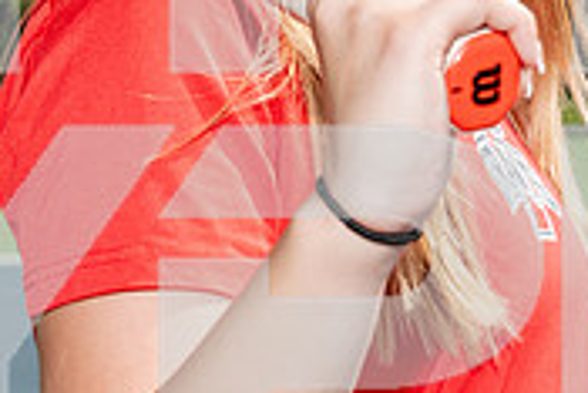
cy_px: -102
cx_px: 104
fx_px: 3792
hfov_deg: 8.8
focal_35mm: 232
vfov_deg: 5.9
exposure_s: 1/250
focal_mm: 70
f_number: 8
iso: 100
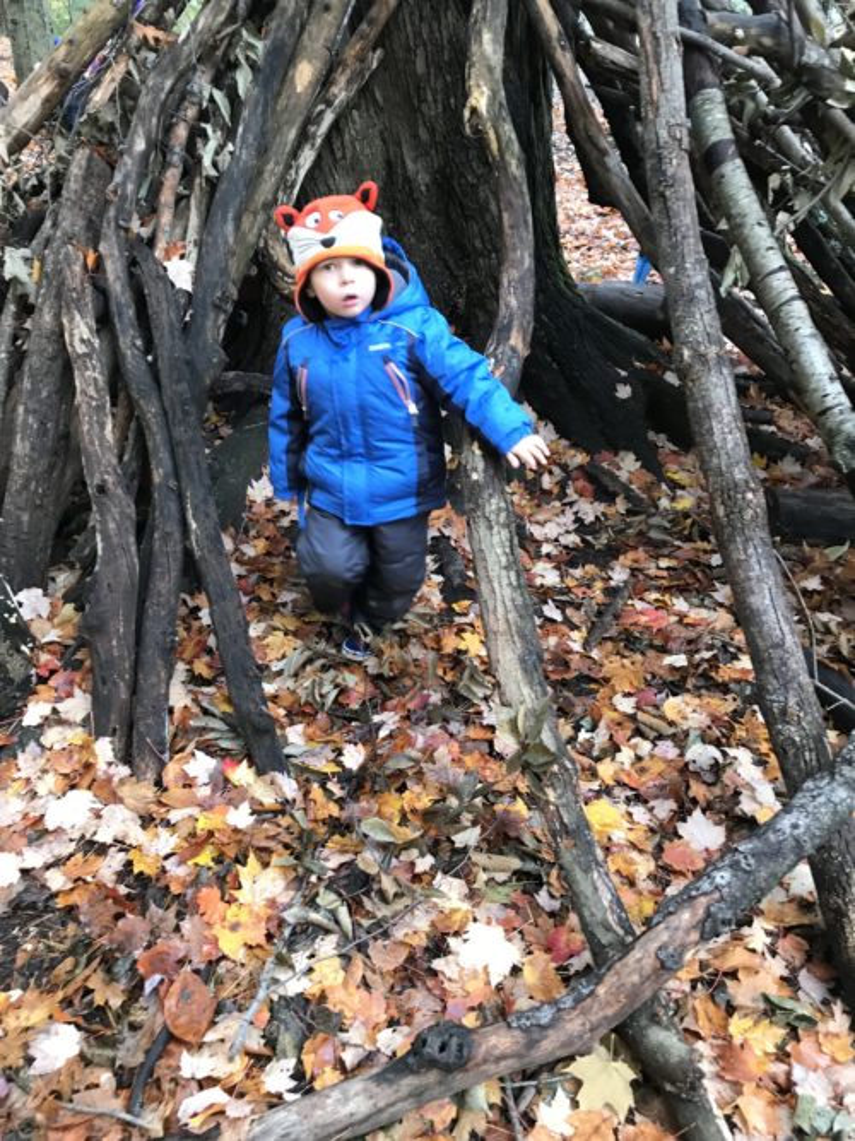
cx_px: 428
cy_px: 570
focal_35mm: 28
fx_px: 922
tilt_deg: -31.2
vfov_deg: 63.5
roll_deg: -1.9
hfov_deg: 49.7
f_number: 1.8
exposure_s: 1/24
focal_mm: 3.99
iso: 32
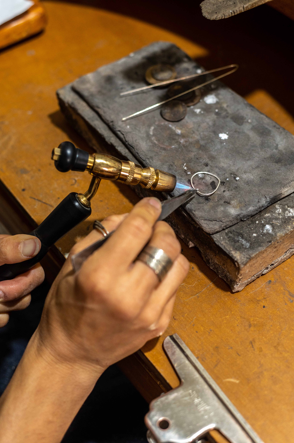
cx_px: 147
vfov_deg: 39.6
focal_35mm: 50
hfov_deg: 27.0
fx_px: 613
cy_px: 222
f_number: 4
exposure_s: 1/160
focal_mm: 50
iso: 1600
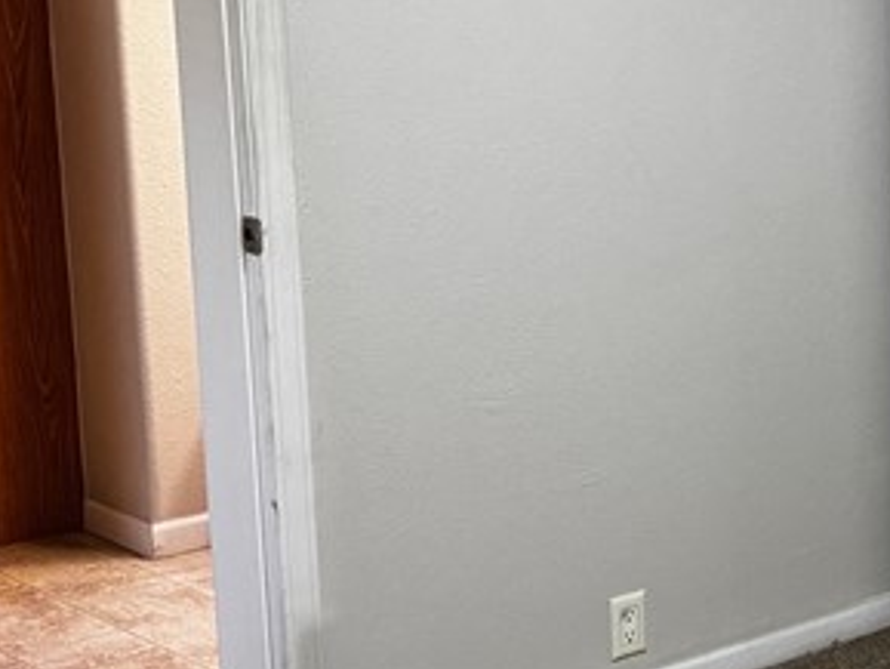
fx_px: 2186
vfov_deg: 17.3
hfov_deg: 19.1
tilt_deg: -9.1
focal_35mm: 85
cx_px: 1469
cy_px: 194
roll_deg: -0.8
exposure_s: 1/60
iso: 200
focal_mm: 6.76
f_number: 1.78
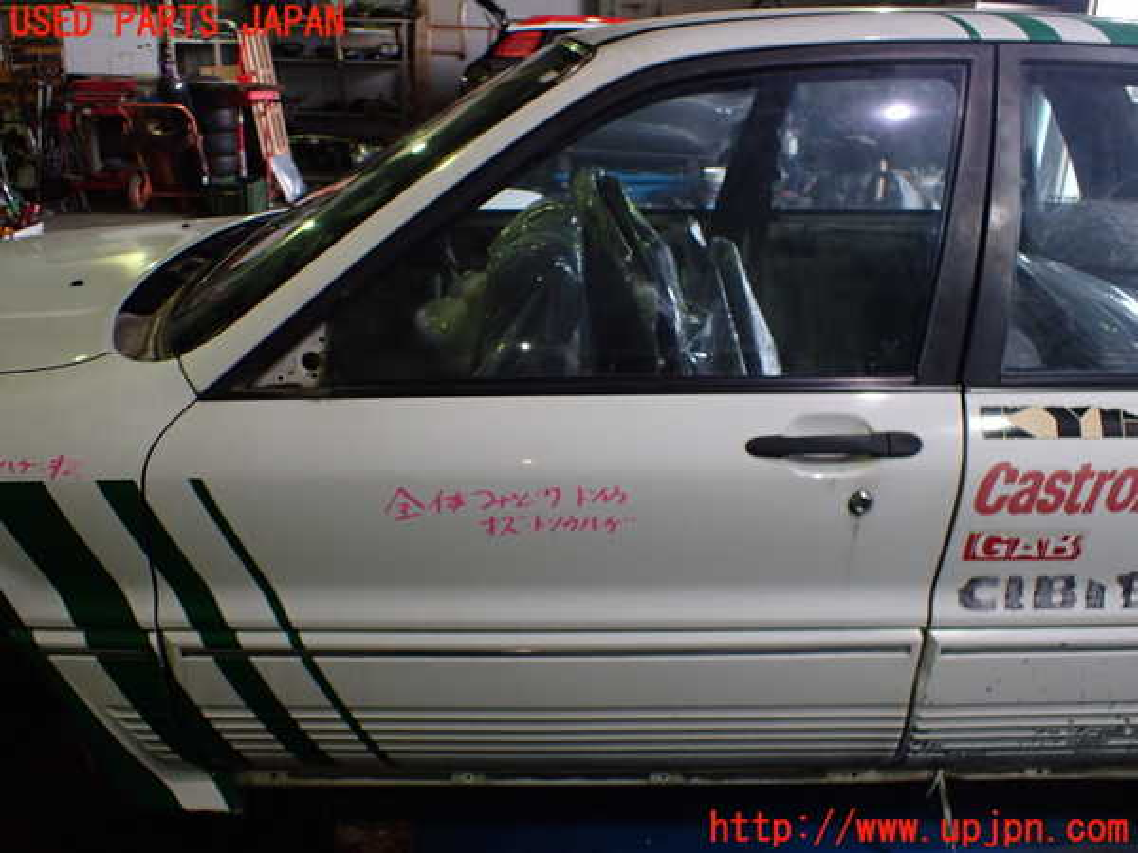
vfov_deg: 46.8
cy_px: 426
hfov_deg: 60.0
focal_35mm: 30
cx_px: 569
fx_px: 986
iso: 400
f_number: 2.3
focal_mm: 5.4
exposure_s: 1/125
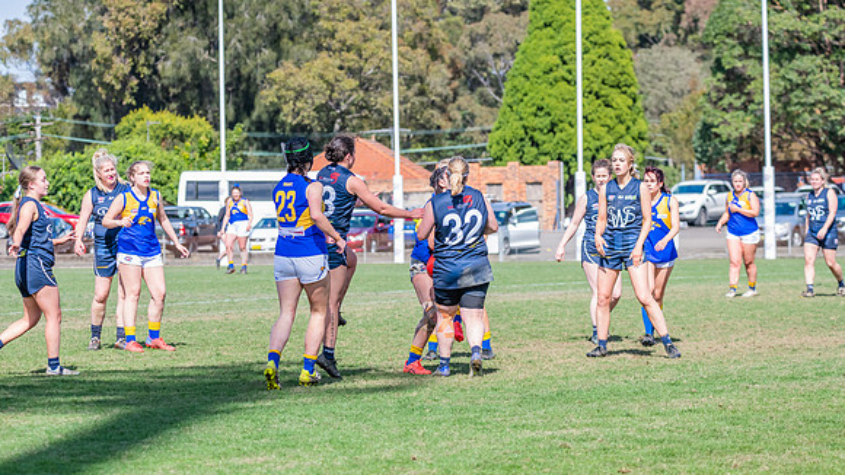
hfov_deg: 11.4
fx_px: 4224
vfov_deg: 6.4
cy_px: 194
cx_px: 422
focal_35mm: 189
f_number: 8
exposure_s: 1/1600
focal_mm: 180
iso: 800
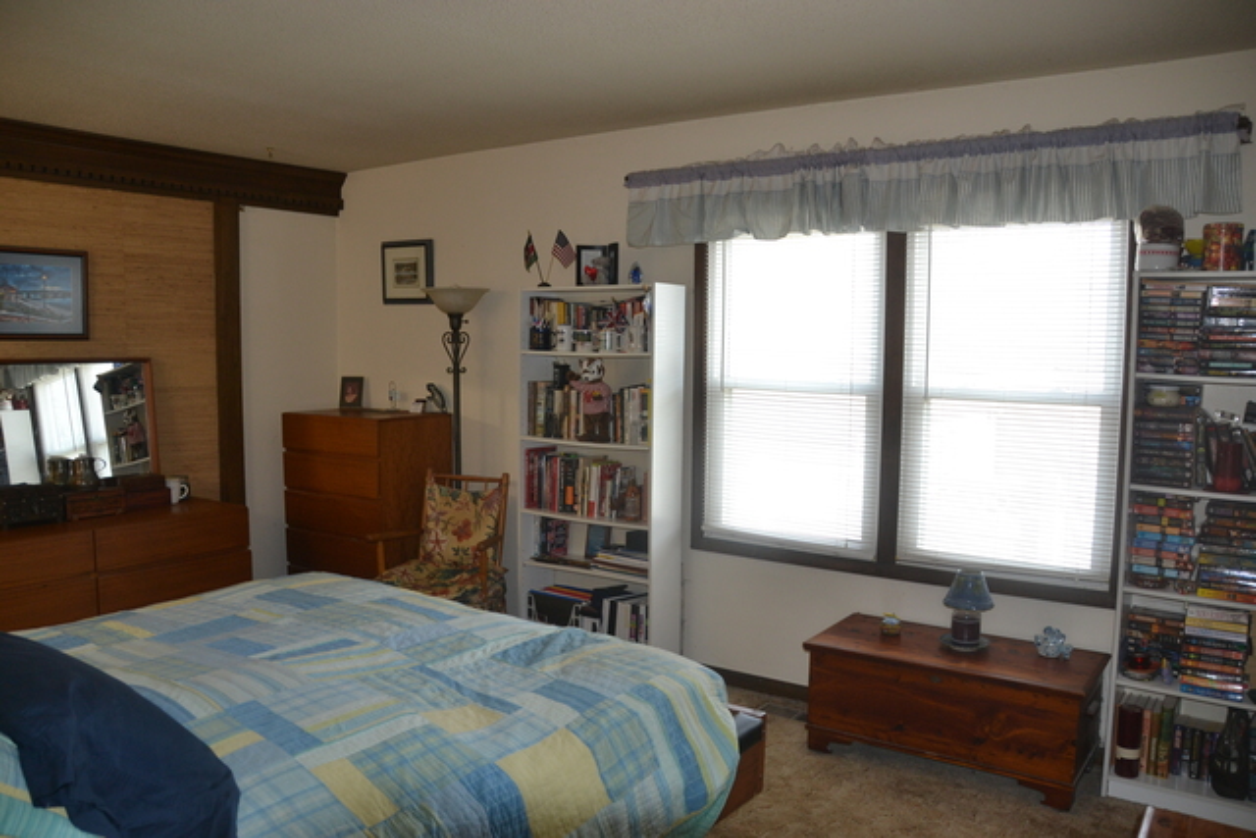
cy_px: 419
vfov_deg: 48.0
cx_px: 628
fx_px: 942
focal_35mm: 27
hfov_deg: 67.4
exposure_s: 1/80
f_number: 4
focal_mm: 18
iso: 400
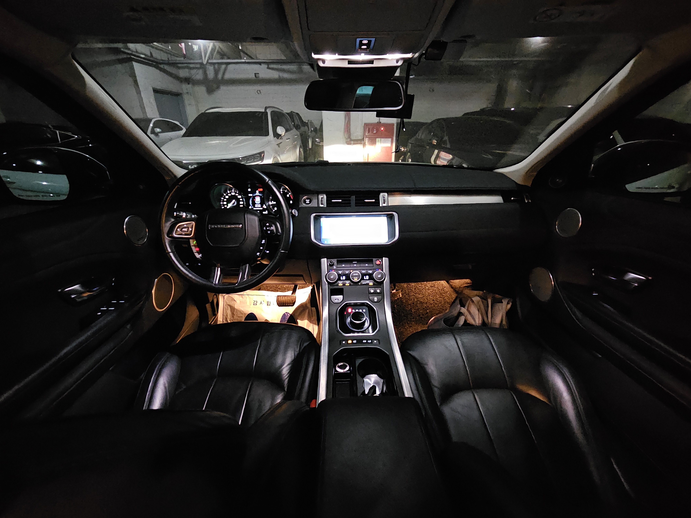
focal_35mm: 13
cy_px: 259
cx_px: 346
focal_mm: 2.2
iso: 2500
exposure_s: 1/24
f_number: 2.2
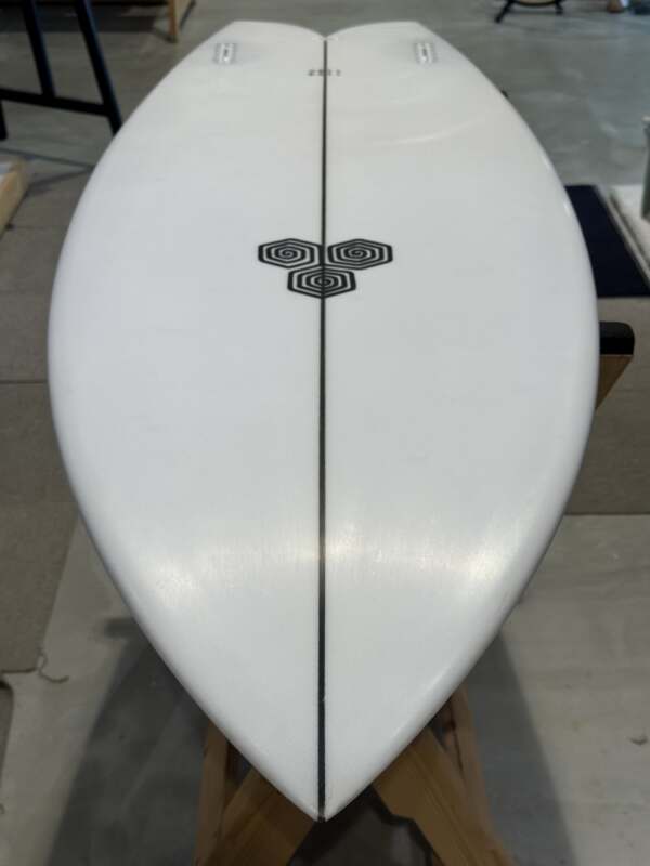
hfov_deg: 30.3
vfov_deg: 39.7
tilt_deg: -29.9
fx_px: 1202
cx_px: 325
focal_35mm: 48
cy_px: 433
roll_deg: +0.3
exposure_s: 1/261
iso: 64
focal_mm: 6.76
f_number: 1.78
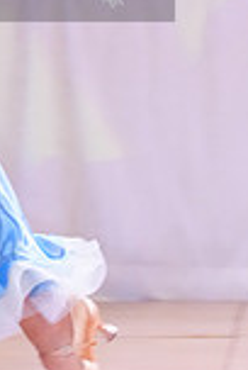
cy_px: -58
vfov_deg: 2.7
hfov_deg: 1.8
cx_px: -159
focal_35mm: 761
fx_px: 7828
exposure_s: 1/250
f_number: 5
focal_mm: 200
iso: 4000
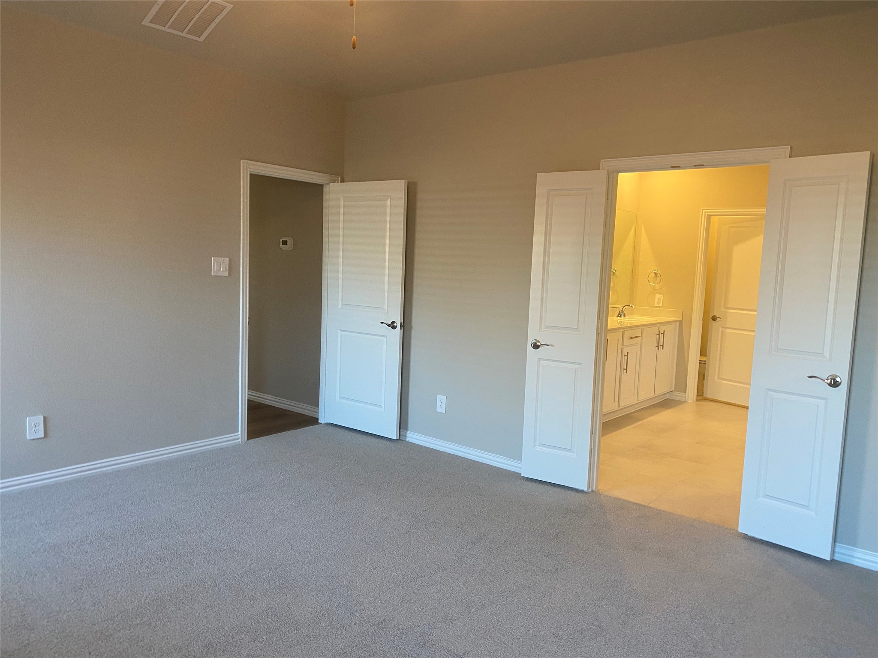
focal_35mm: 26
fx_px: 659
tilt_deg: -5.6
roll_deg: -2.8
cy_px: 329
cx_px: 439
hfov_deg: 67.3
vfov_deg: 53.1
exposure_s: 1/60
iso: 125
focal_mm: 4.25
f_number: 1.8
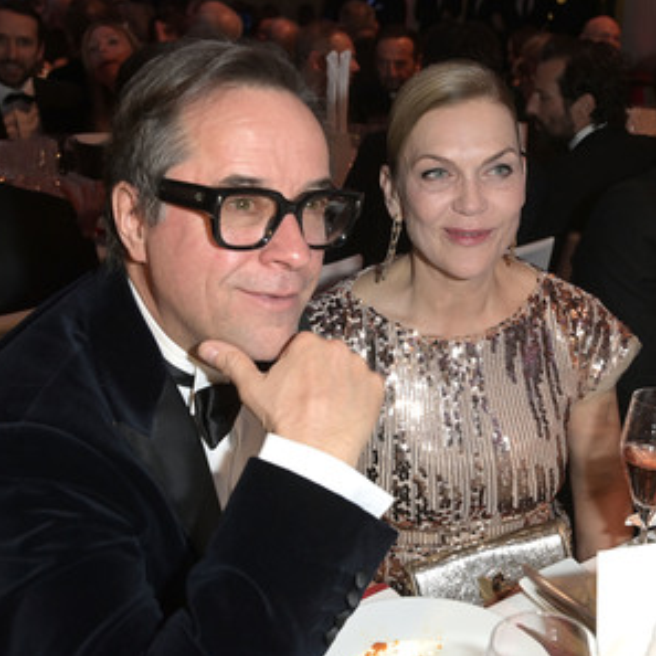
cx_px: 363
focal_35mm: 40
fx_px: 858
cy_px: 329
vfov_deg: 41.9
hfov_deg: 41.8
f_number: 5.6
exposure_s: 1/80
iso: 1000
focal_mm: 31
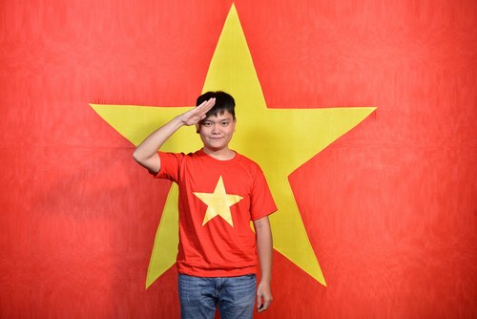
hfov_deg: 32.4
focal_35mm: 62
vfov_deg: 21.9
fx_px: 822
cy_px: 160
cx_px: 238
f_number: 5
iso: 100
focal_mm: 62
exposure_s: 1/200
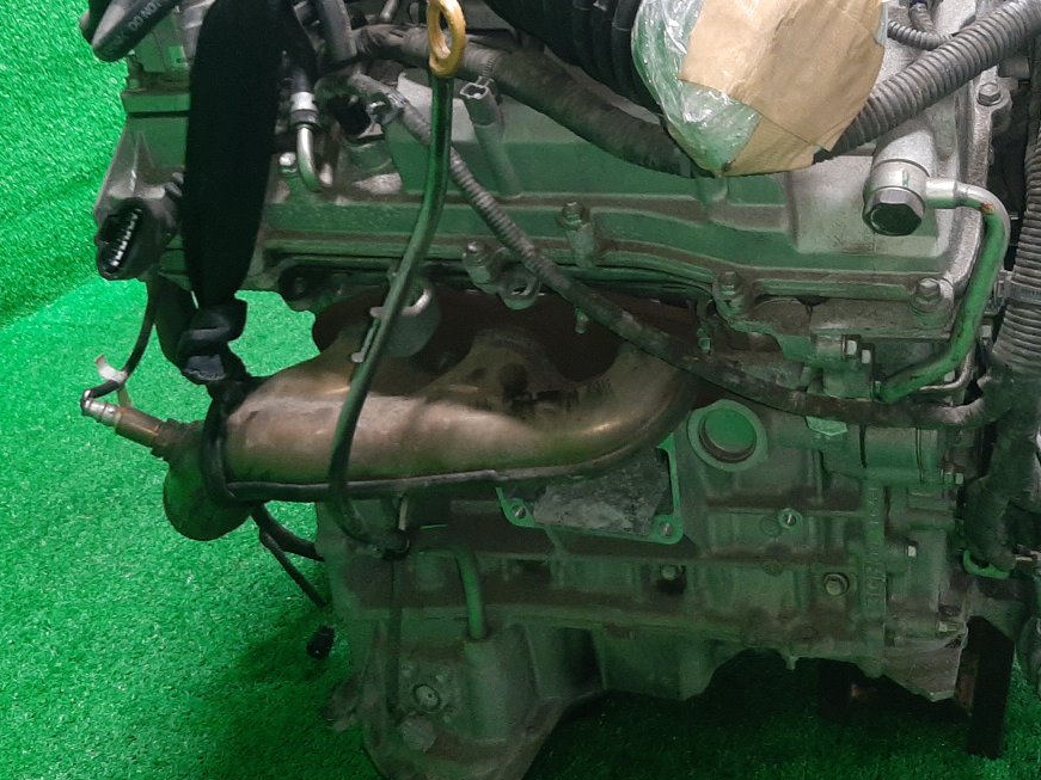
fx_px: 1293
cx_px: 553
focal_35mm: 43
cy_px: 263
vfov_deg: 33.3
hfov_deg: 43.8
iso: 240
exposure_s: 1/50
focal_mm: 3.93
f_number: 1.7
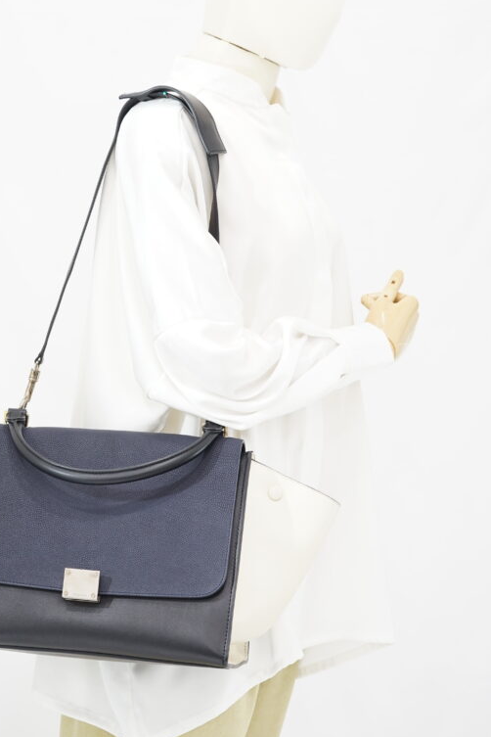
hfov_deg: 20.0
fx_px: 1391
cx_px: 179
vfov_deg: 29.6
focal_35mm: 68
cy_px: 317
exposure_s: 1/5
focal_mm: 50
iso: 640
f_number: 6.3
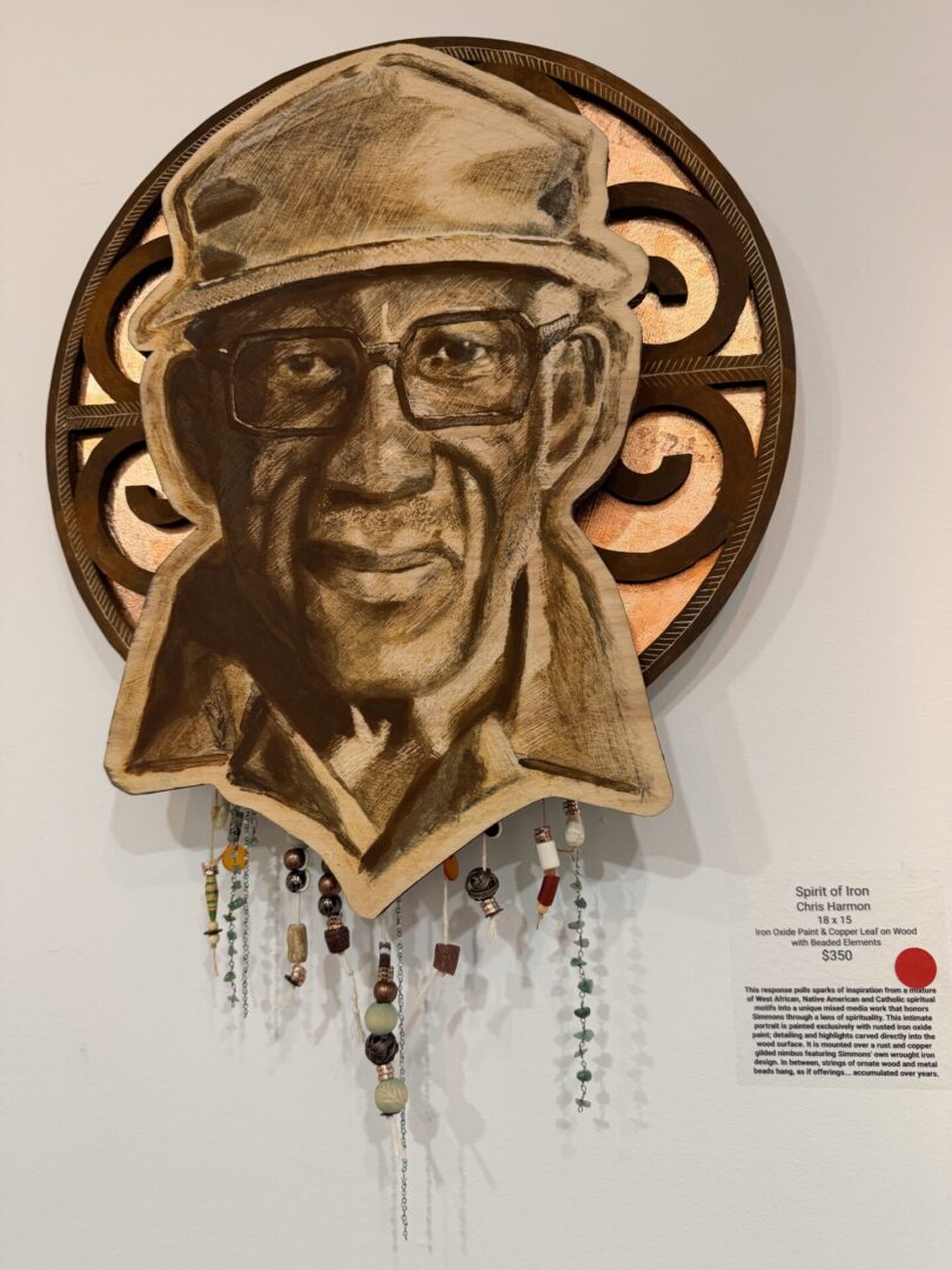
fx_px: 880
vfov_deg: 71.6
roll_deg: +0.0
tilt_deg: +5.7
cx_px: 476
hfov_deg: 56.8
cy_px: 635
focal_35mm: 24
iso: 250
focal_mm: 6.76
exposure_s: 1/60
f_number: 1.78
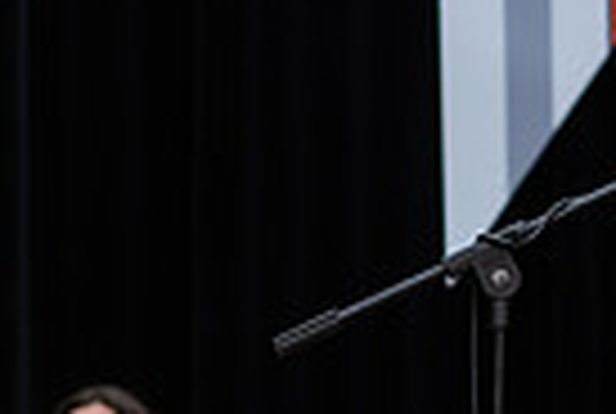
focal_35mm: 457
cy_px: 461
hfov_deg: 4.5
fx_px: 7837
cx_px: -513
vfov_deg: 3.0
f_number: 2.8
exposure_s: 1/200
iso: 1000
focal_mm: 85
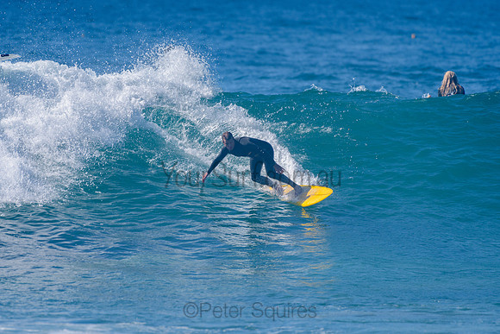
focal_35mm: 613
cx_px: 221
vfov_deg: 2.2
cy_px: 140
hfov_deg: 3.4
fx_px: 8513
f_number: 5.6
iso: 160
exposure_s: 1/2000
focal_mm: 500
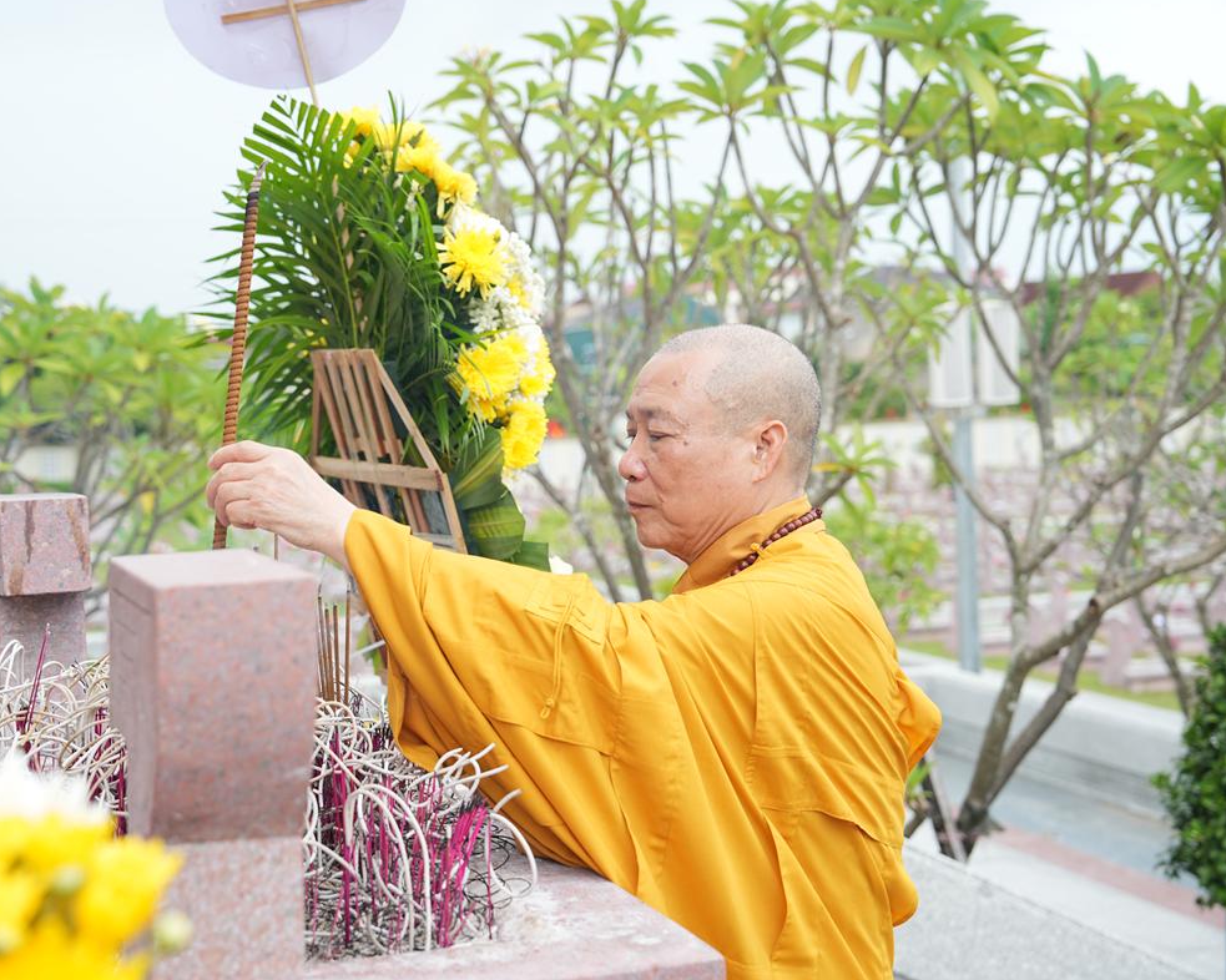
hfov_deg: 34.1
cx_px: 503
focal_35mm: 55
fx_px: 1995
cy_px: 483
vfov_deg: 27.6
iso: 125
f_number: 4
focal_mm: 48
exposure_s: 1/250
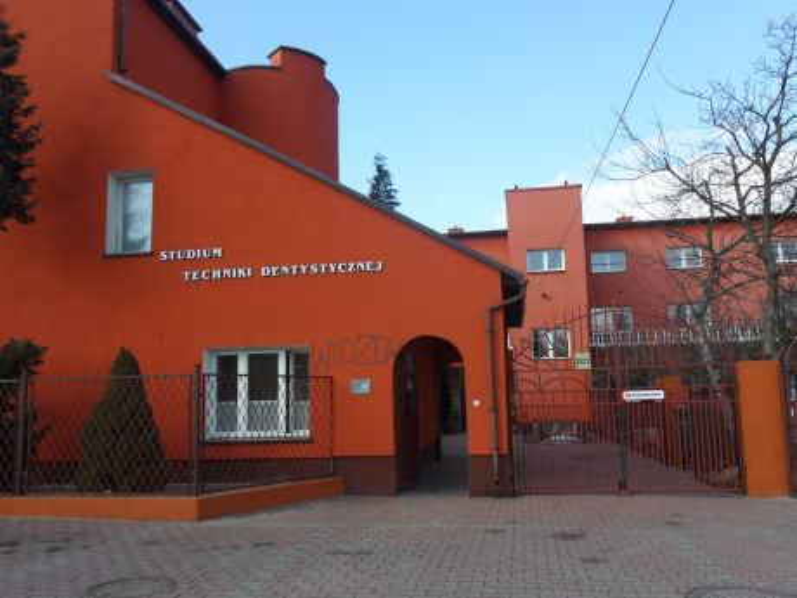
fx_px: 737
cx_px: 398
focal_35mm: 32
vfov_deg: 44.2
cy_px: 299
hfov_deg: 56.8
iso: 80
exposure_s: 1/250
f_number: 3.7
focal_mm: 5.7
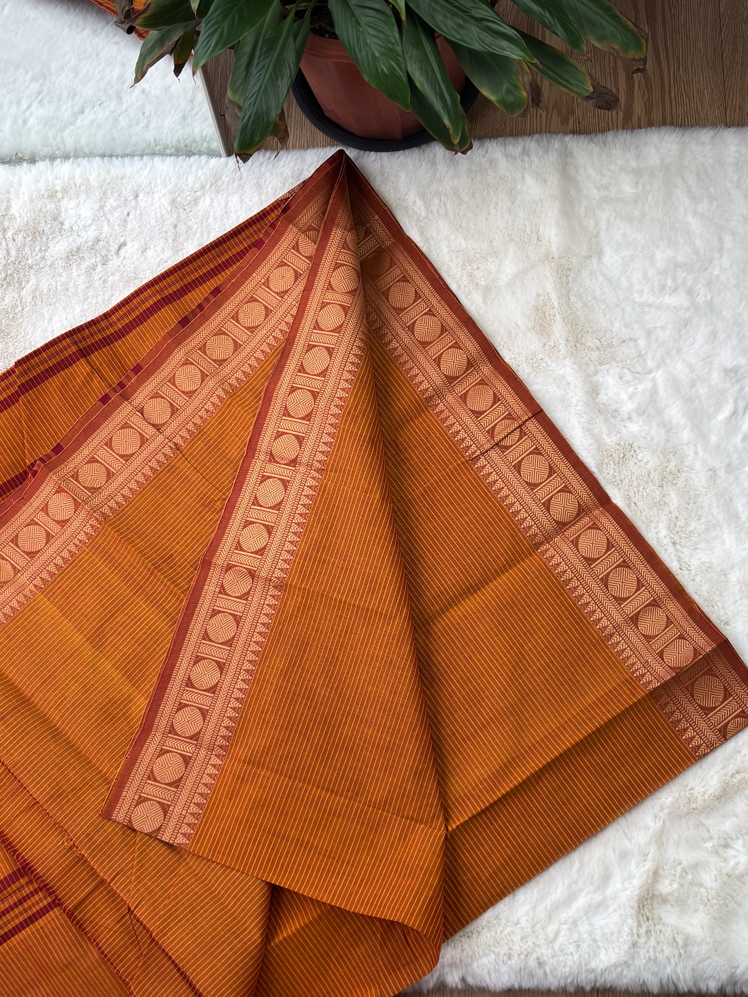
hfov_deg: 30.3
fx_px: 1383
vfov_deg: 39.7
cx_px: 374
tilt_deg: -73.5
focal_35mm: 48
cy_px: 498
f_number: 1.6
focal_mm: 5.96
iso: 32
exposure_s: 1/114
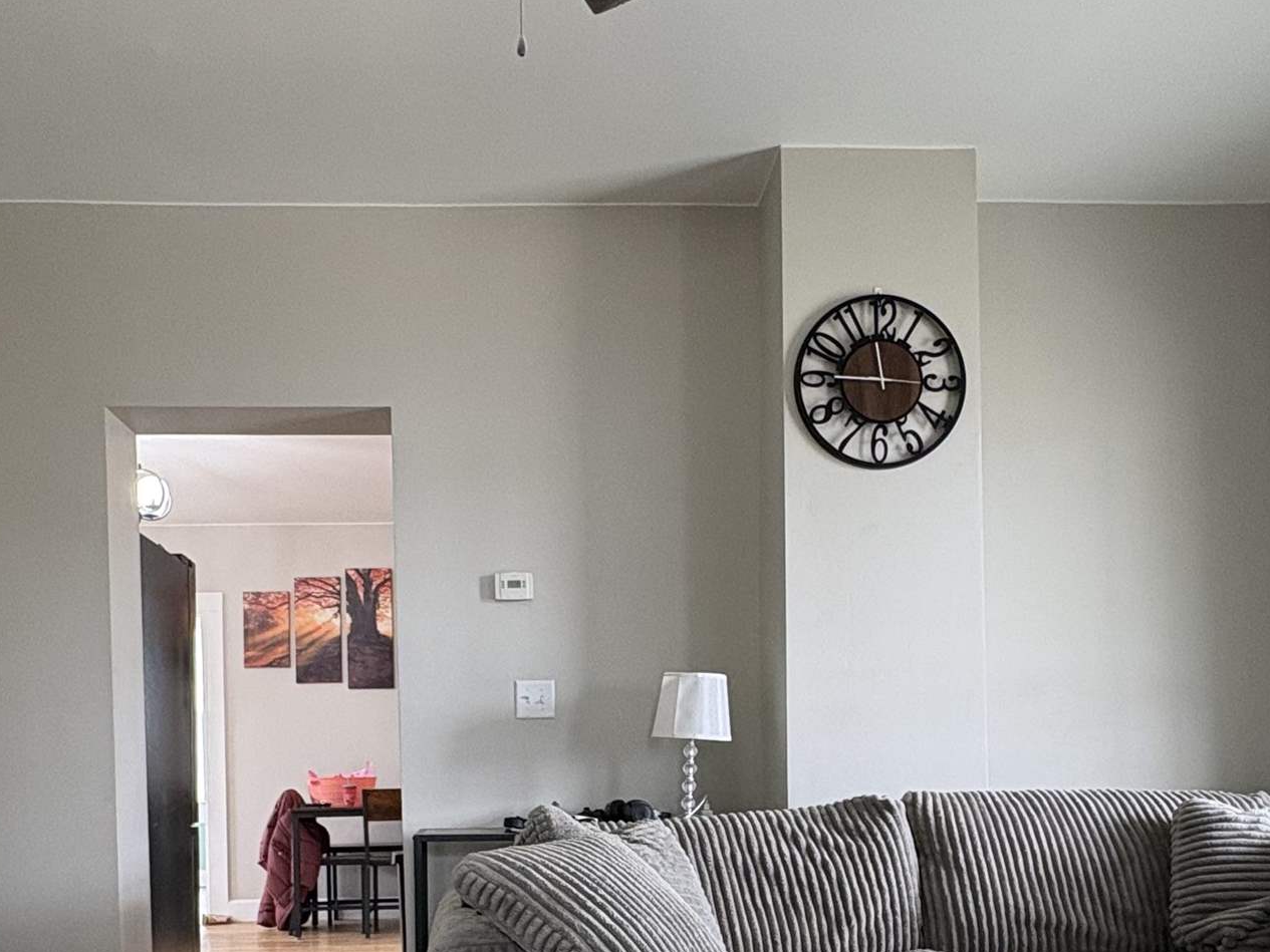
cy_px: 798
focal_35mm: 34
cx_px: 564
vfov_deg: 39.7
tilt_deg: -1.1
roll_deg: +1.1
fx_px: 1248
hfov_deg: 53.8
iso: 200
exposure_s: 1/60
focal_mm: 2.22
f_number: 2.2
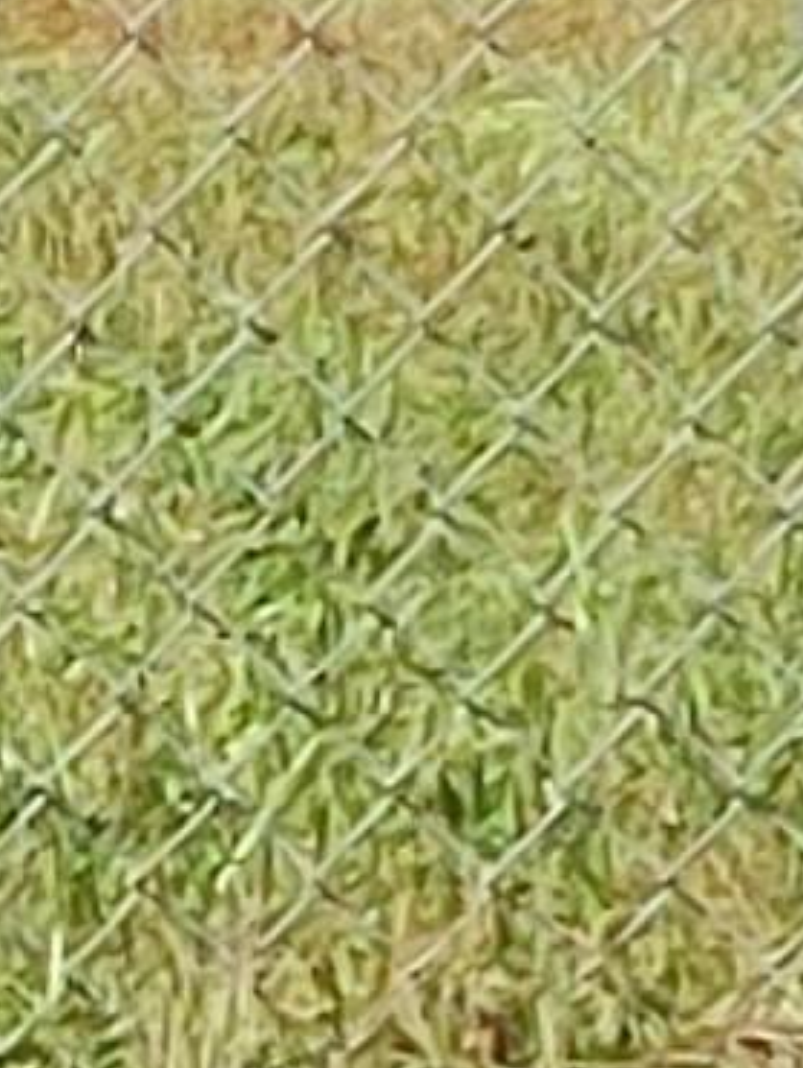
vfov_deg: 2.0
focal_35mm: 1007
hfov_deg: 1.5
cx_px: -1272
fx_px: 31093
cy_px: -1796
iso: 50
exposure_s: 1/920
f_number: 1.8
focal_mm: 5.58
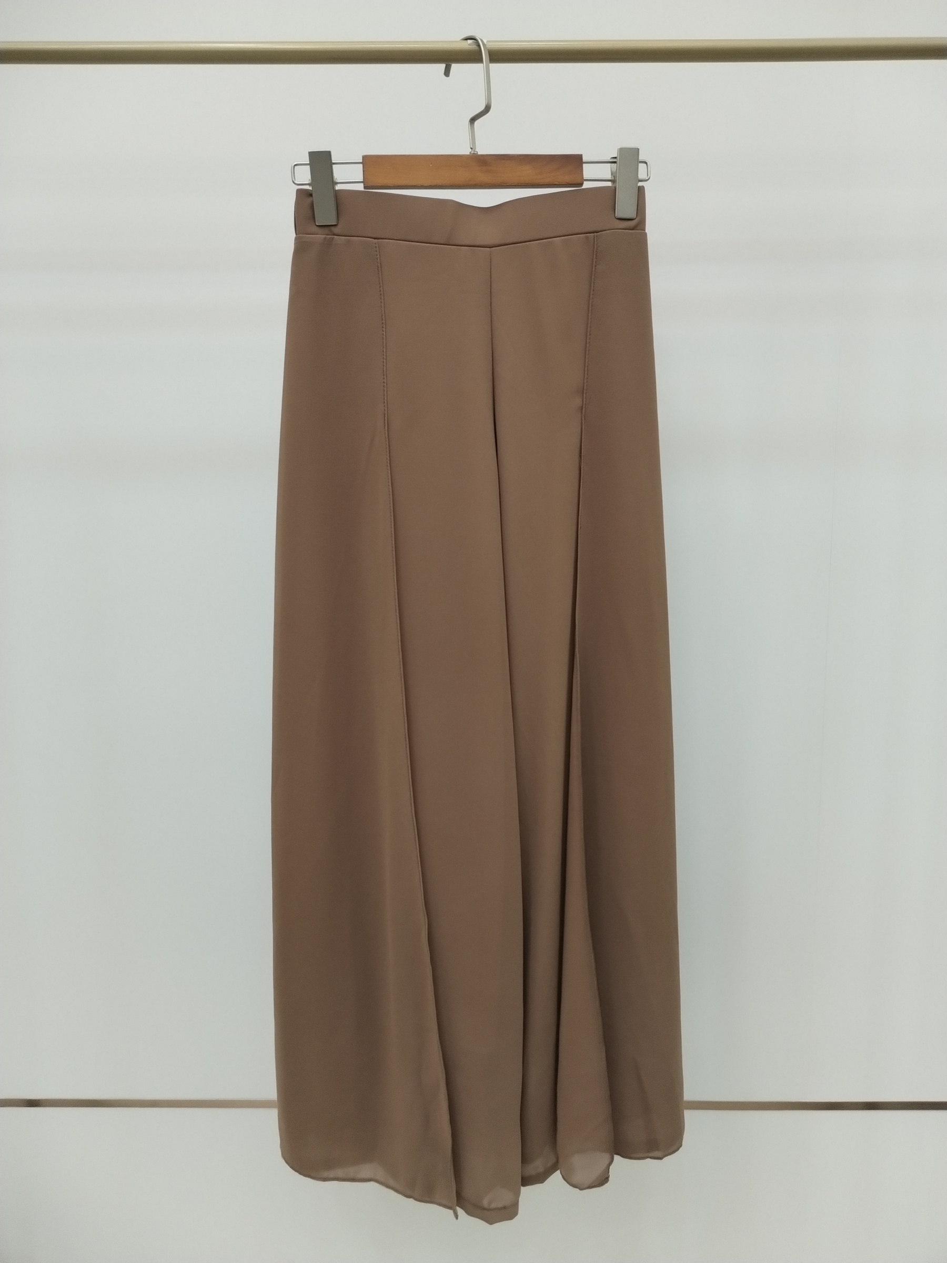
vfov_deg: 61.7
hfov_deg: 48.2
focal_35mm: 29
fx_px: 1058
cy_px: 632
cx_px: 474
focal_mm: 4.75
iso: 230
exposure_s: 1/100
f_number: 1.8
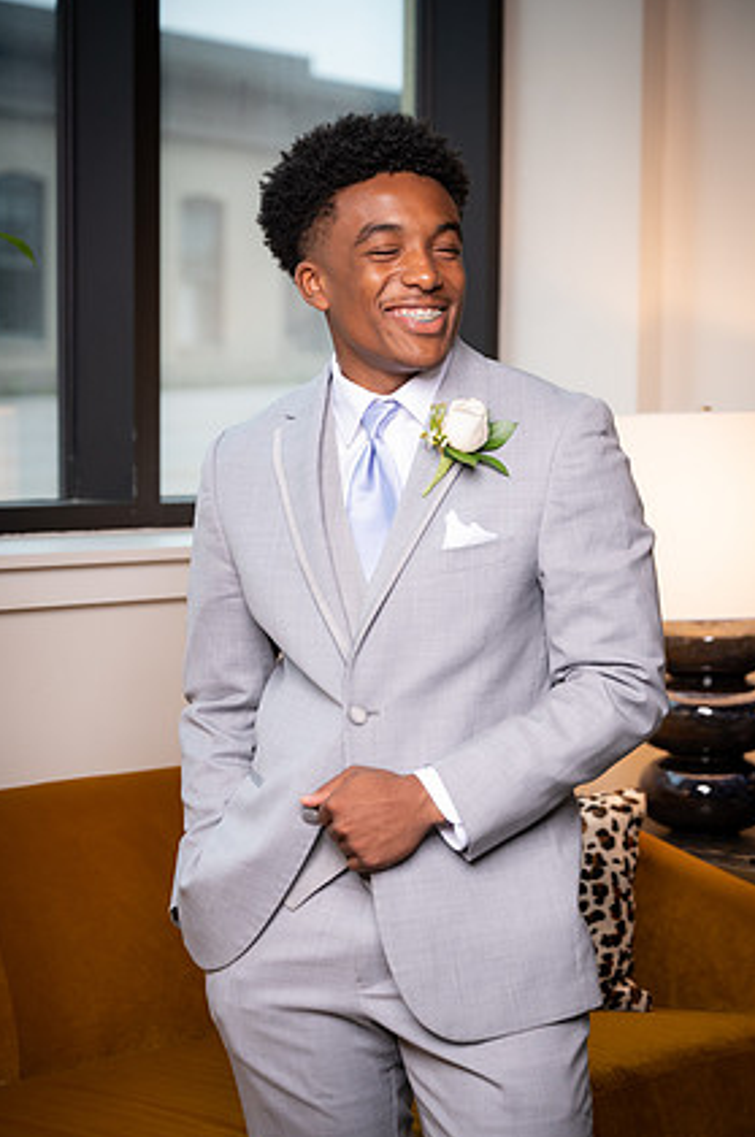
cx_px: 391
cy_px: 596
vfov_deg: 27.0
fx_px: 2365
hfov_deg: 18.1
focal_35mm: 75
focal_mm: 70
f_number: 3.5
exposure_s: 1/250
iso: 1250
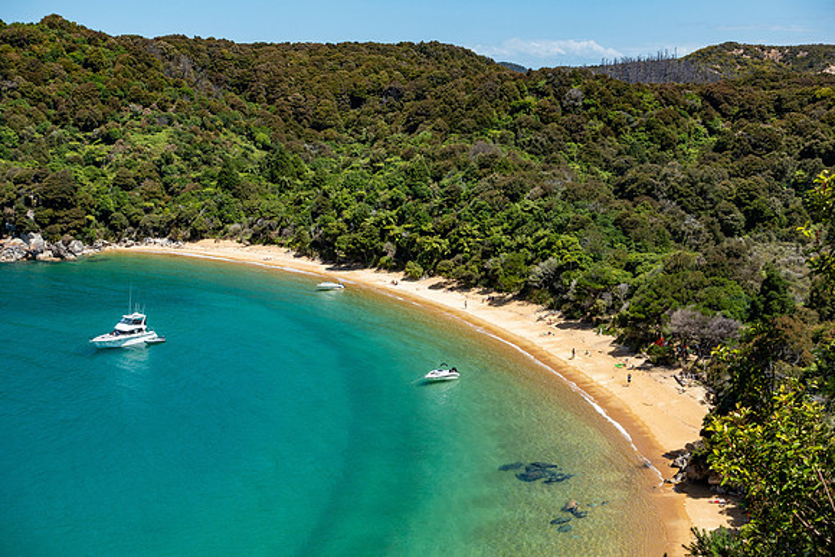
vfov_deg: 27.0
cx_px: 418
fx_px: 1160
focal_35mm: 50
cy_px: 278
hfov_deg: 39.6
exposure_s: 1/400
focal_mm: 18.3
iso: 125
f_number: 5.6
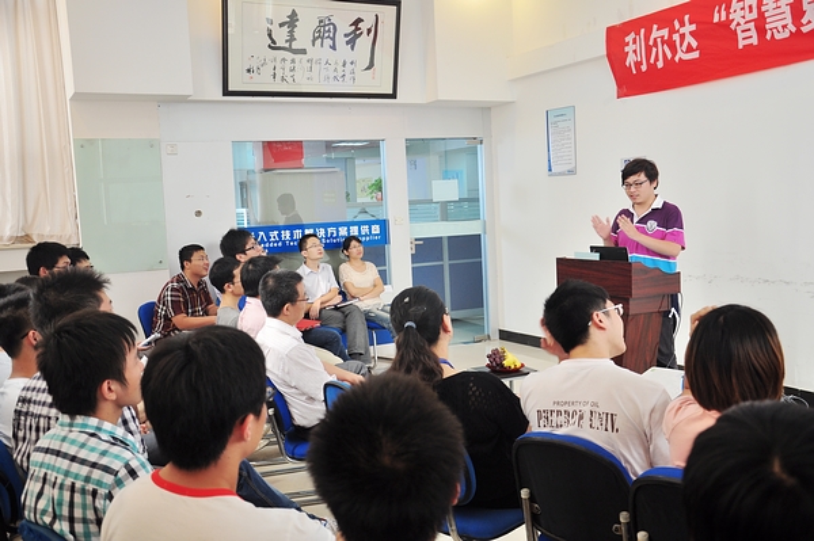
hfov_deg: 51.3
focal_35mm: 38
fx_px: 847
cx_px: 407
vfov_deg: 35.4
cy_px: 270
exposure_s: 1/20
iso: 250
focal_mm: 25
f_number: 4
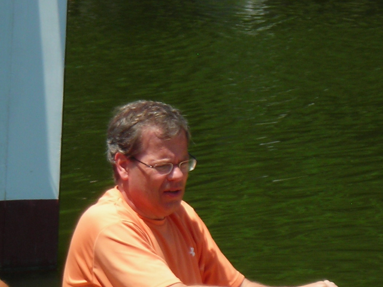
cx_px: 131
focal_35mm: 297
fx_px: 3286
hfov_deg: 6.7
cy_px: 259
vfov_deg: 5.0
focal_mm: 19.2
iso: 50
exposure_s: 1/267
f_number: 5.3
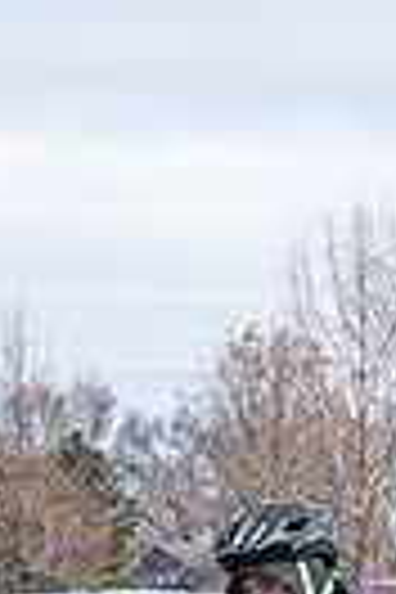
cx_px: 932
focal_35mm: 328
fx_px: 5412
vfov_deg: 6.2
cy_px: 769
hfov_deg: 4.1
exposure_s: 1/320
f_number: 7.1
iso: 250
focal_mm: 48
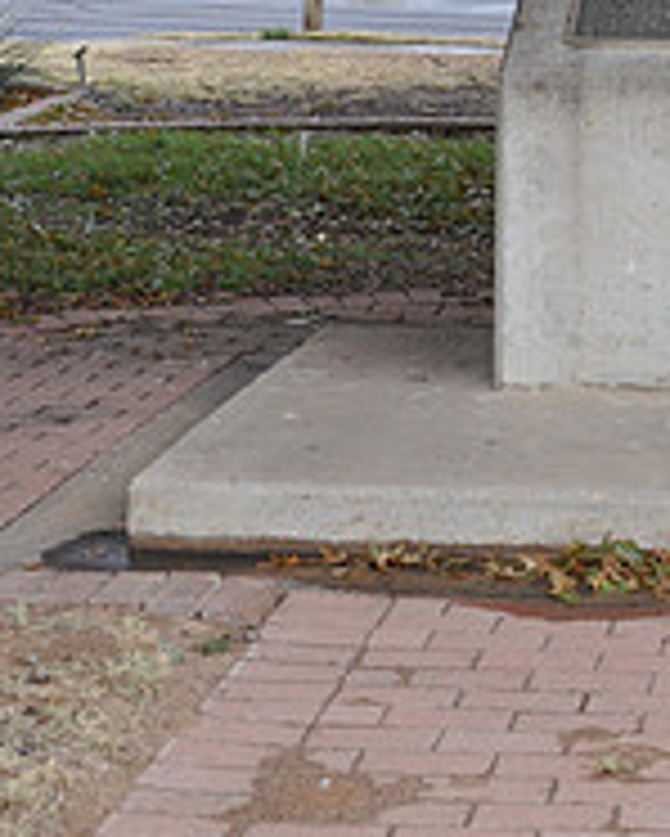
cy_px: 25
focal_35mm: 105
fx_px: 2600
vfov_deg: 17.9
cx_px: 697
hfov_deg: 14.4
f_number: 6.3
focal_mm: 24
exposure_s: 1/160
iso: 200
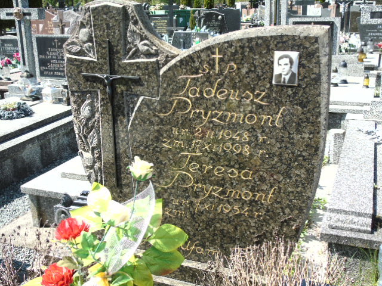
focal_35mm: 40
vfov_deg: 36.0
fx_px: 441
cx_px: 191
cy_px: 143
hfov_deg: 46.8
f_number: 3.9
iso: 80
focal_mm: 7.1
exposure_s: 1/320
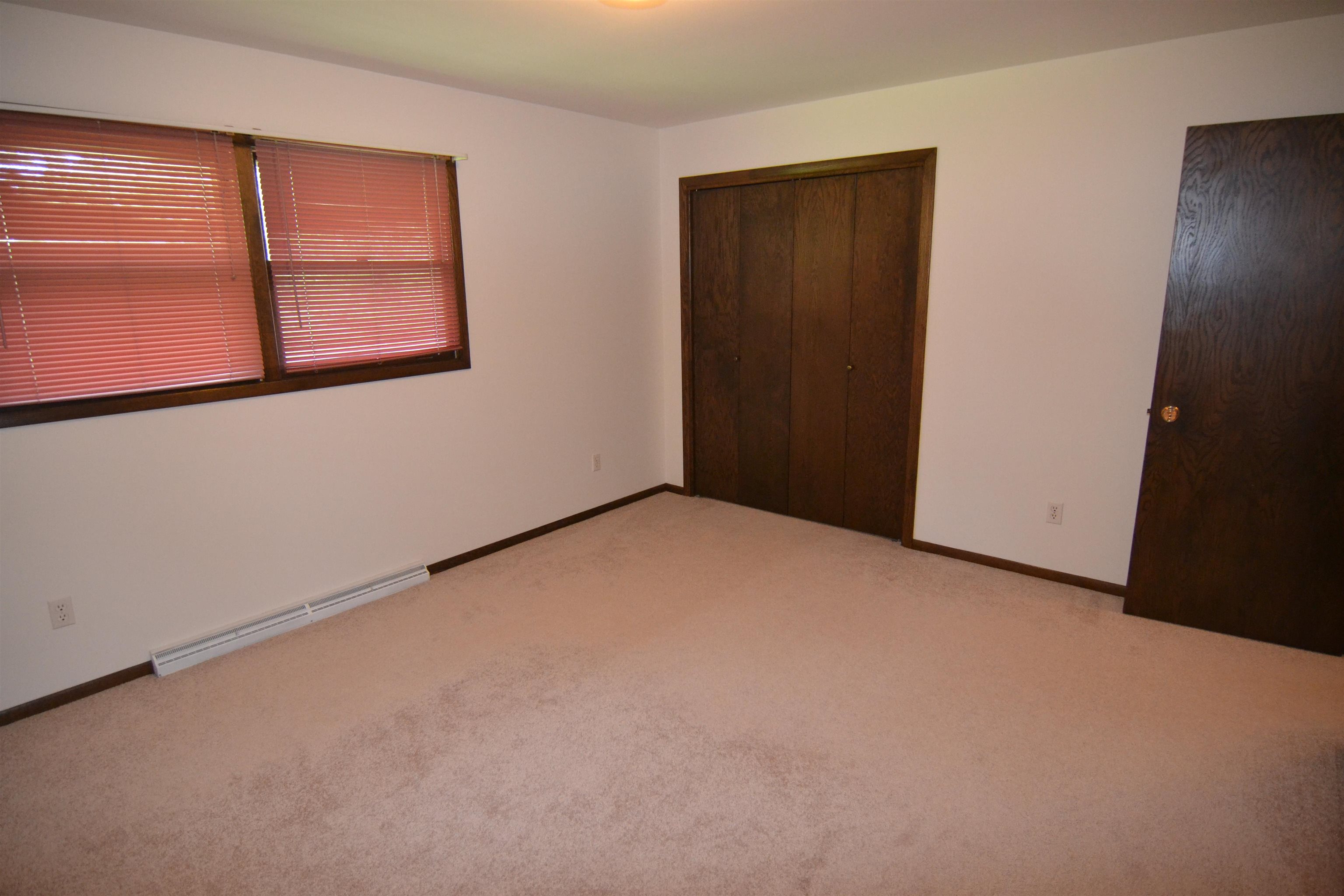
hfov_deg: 90.0
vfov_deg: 67.4
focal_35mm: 18
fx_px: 672
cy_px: 448
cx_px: 672
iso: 2000
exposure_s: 1/60
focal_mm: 12
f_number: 4
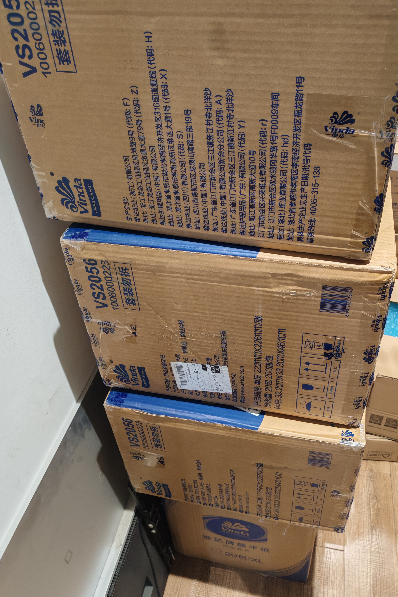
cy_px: 304
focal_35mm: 29
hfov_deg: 44.9
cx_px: 219
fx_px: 481
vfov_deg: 63.7
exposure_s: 1/50
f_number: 1.95
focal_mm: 5.52
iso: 640
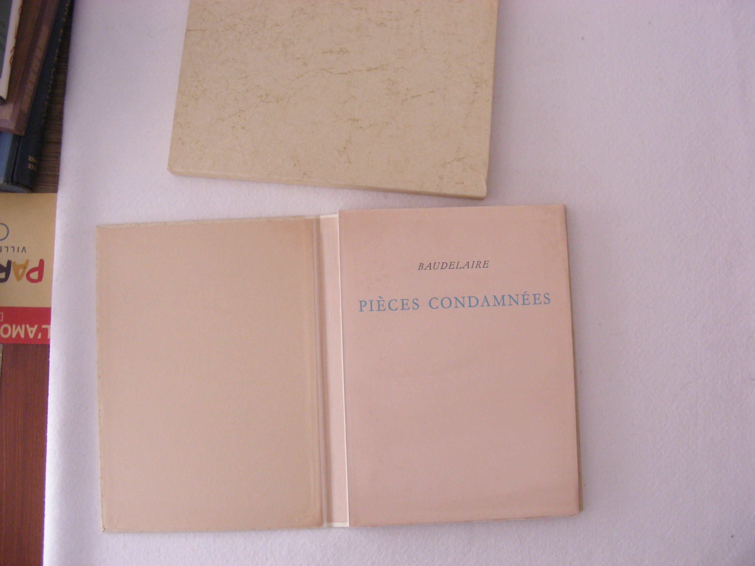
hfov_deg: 49.0
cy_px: 283
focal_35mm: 38
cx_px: 378
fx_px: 829
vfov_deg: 37.7
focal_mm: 6.3
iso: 200
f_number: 3.5
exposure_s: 1/20.7
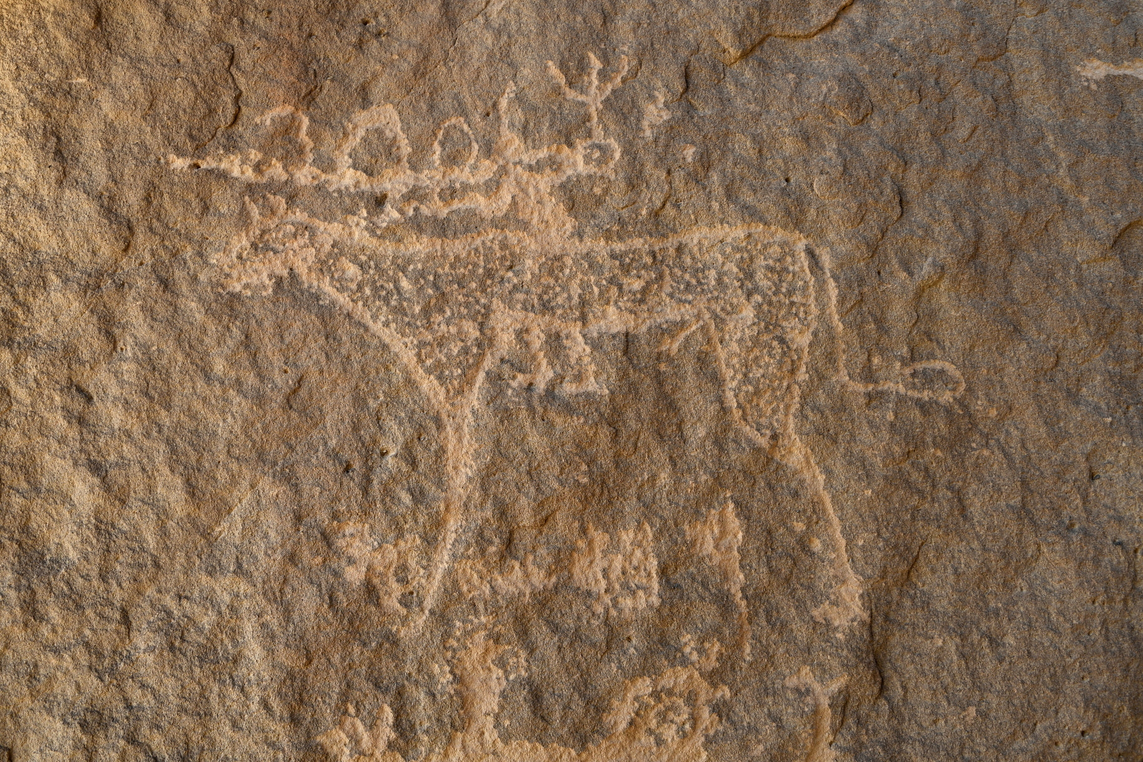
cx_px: 572
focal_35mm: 30
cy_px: 381
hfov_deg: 61.9
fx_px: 952
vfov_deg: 43.6
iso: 200
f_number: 5.6
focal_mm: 20
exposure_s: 1/125
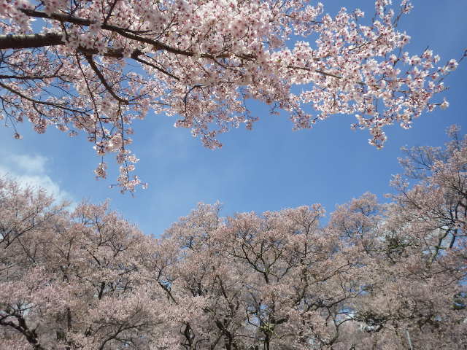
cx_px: 234
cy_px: 175
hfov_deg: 69.4
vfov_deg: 54.9
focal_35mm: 25
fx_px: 337
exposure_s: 1/250
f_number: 7.9
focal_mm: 4.5
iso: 125
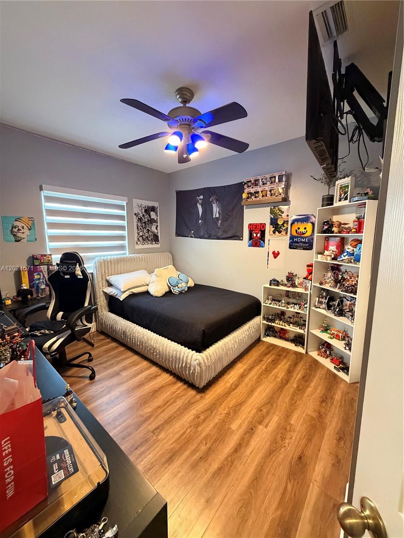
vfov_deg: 102.1
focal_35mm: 14
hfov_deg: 85.7
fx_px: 218
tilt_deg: -8.6
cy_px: 269
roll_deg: +0.4
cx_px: 202
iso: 640
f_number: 2.2
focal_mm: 2.22
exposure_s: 1/60
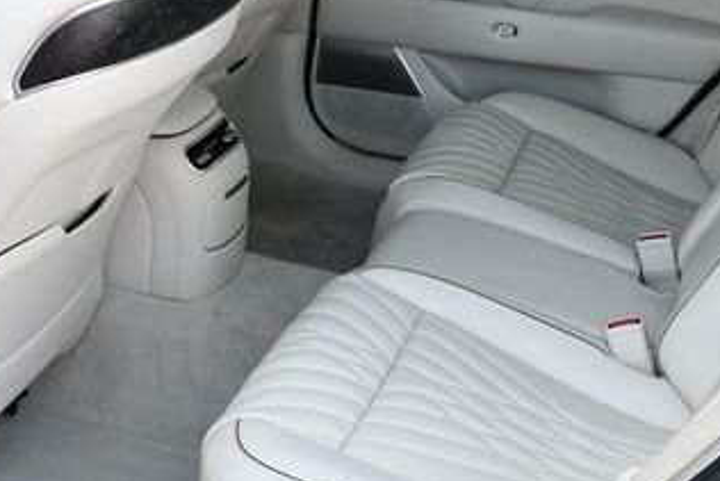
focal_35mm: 73
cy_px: 180
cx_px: 371
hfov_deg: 27.7
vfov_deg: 18.7
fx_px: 1461
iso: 400
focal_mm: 18
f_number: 4
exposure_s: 1/250
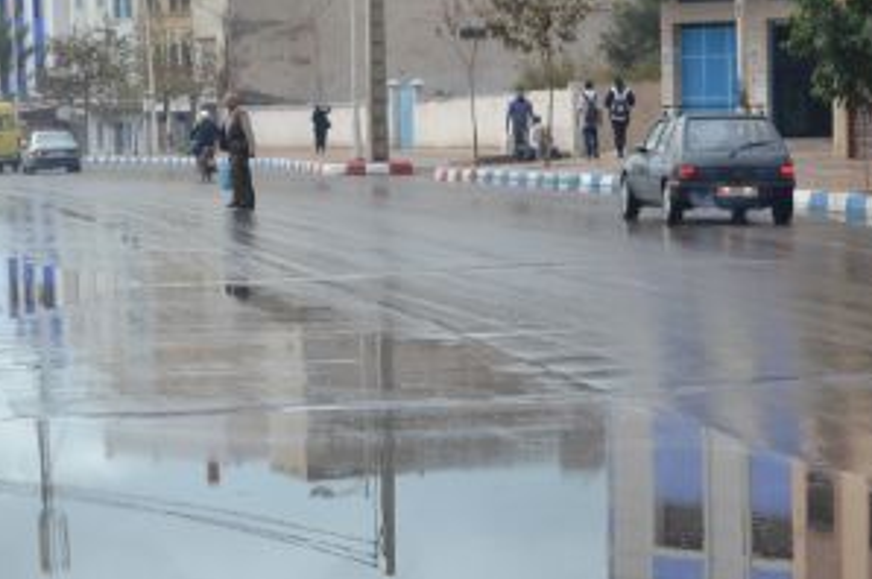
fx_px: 4284
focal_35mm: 177
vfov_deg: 7.7
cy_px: 547
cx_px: 354
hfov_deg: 11.6
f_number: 5.6
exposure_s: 1/125
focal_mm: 55
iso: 250
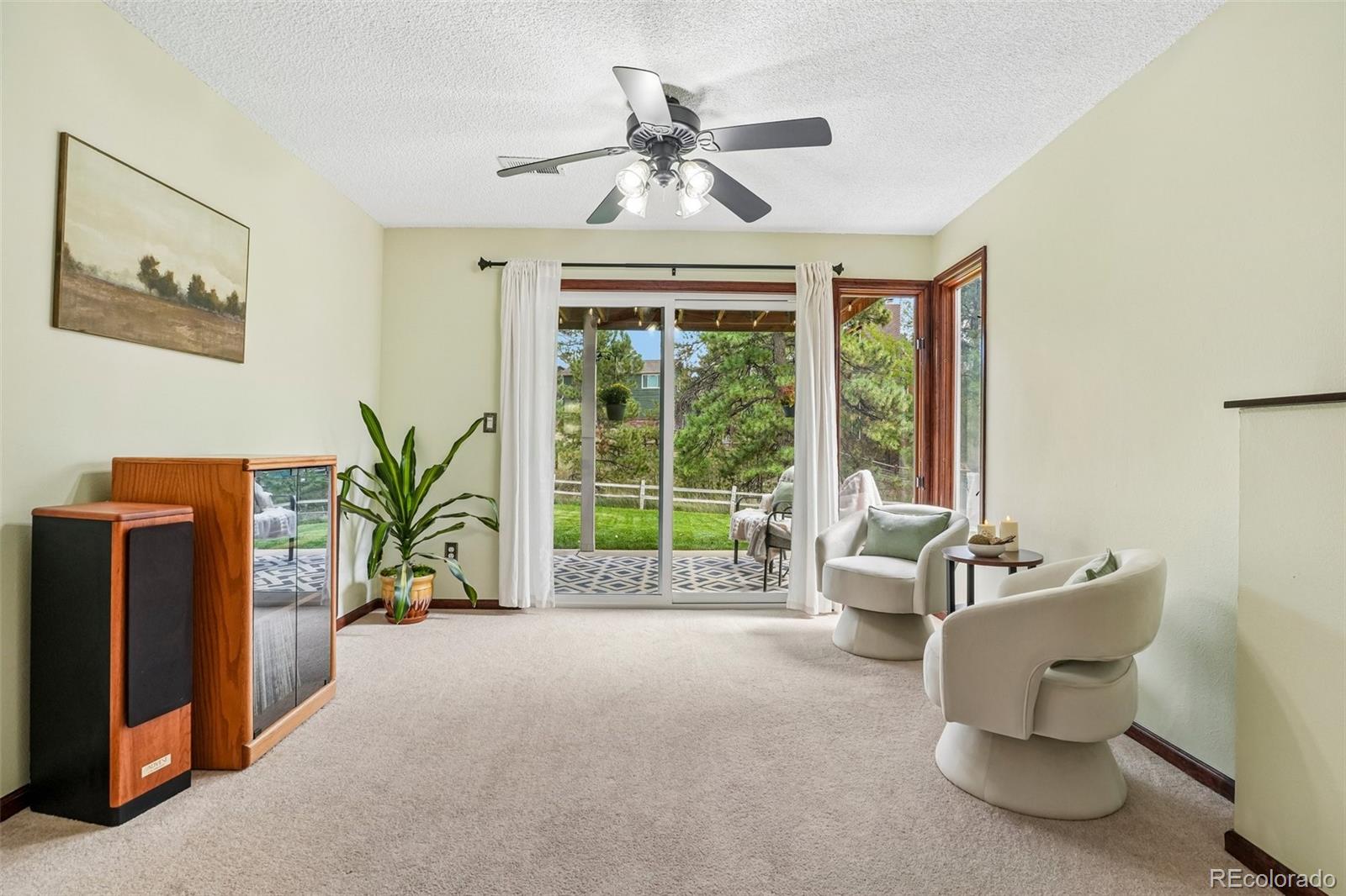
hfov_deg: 95.0
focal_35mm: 16
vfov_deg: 72.0
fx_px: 617
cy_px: 448
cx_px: 673
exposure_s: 1/30
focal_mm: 11
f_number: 8
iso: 160
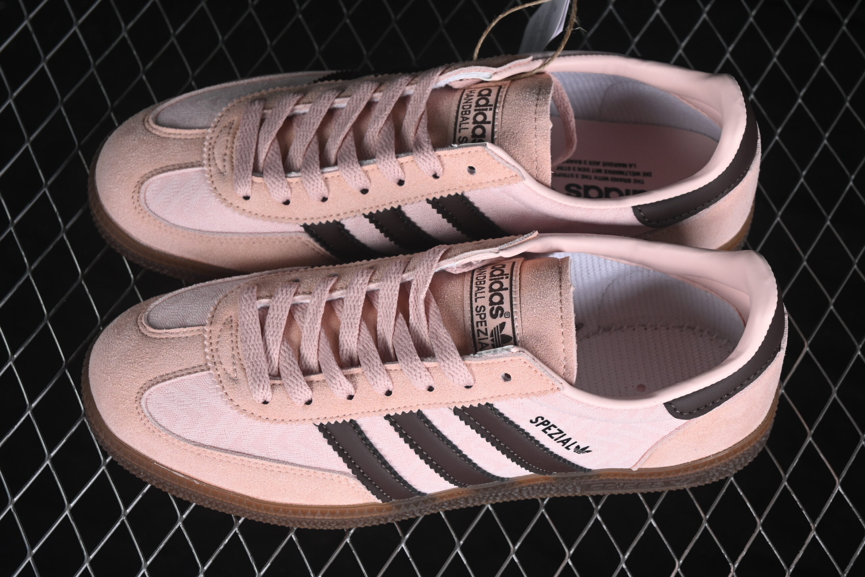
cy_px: 288
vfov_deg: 18.2
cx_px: 432
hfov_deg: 27.0
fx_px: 1802
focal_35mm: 75
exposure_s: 1/80
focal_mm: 50
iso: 160
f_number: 7.1
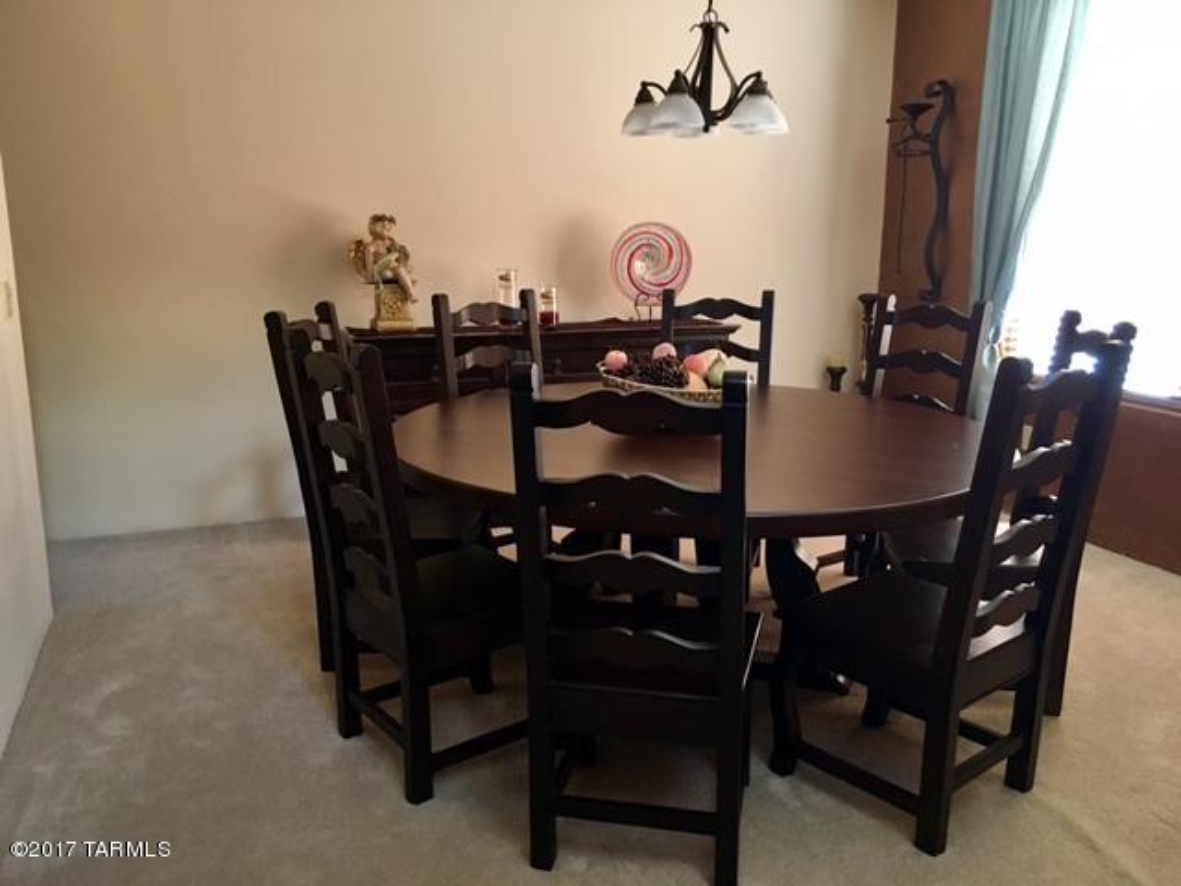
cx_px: 590
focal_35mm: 29
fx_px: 989
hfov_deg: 61.7
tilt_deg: -12.8
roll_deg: +0.7
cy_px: 443
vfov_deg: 48.2
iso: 100
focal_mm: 4.15
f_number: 2.2
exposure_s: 1/30
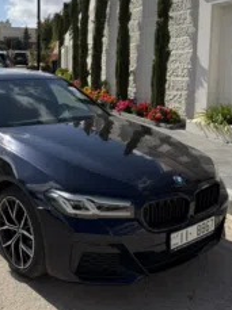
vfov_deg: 44.4
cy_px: 114
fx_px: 376
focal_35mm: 42
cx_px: 54
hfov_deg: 33.5
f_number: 1.78
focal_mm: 6.76
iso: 80
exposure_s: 1/7353
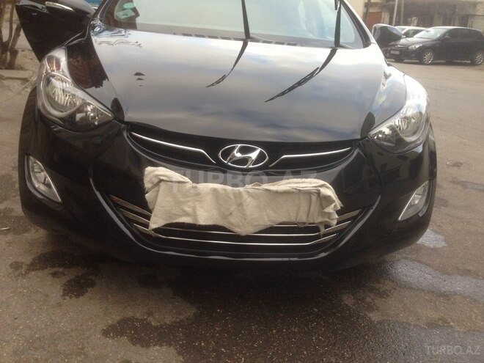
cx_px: 242
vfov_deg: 42.9
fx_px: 461
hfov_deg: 55.4
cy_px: 182
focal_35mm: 33
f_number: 2.4
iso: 80
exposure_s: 1/120
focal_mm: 4.12
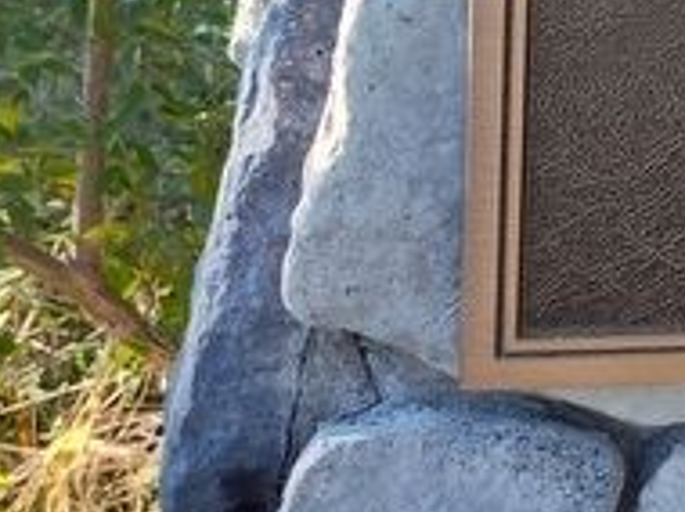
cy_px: -65
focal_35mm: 97
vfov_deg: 14.8
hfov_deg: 18.5
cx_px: 941
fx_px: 1917
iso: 100
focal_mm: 5.56
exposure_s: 1/329
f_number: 1.8
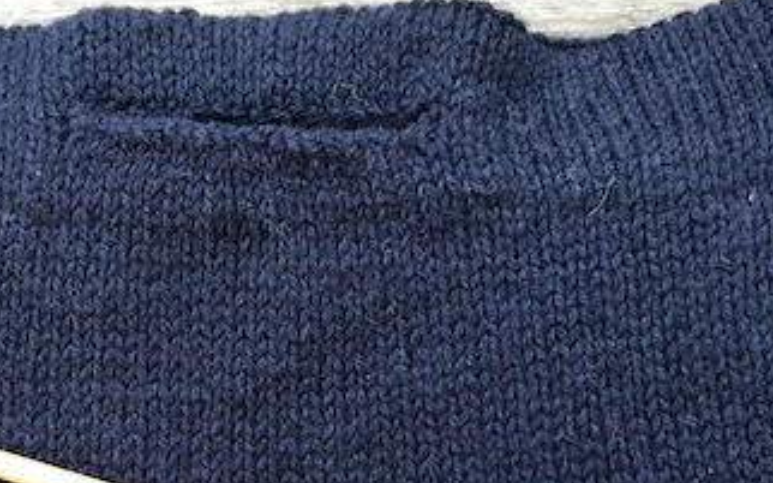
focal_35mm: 59
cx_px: 293
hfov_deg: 34.4
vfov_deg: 21.3
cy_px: 466
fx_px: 1243
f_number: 1.8
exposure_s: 1/50
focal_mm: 3.99
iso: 25
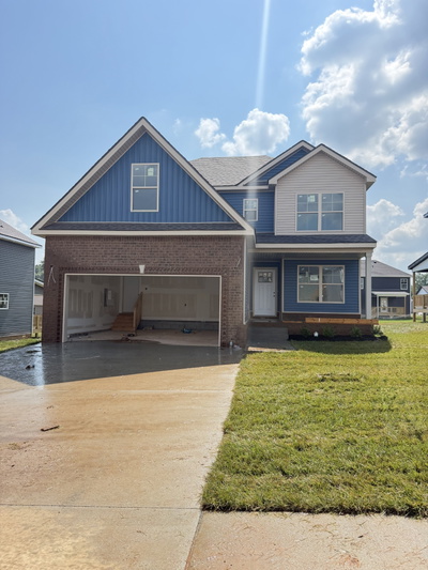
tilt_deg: +2.7
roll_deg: -1.0
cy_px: 285
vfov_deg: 71.6
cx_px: 214
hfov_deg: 56.8
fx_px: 395
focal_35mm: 24
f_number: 1.78
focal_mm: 6.76
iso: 100
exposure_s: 1/3145
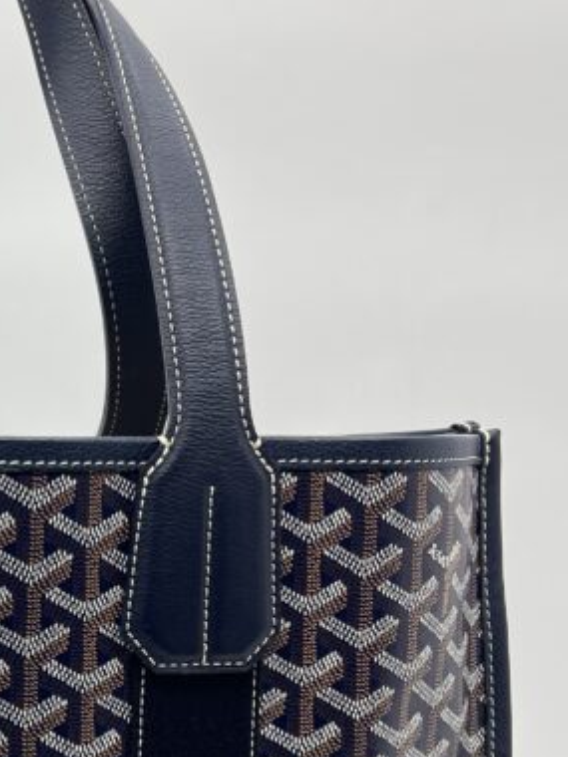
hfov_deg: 19.6
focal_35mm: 70
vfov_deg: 27.0
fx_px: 1531
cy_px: 653
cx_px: -132
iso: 40
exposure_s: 1/162
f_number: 1.5
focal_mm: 5.7
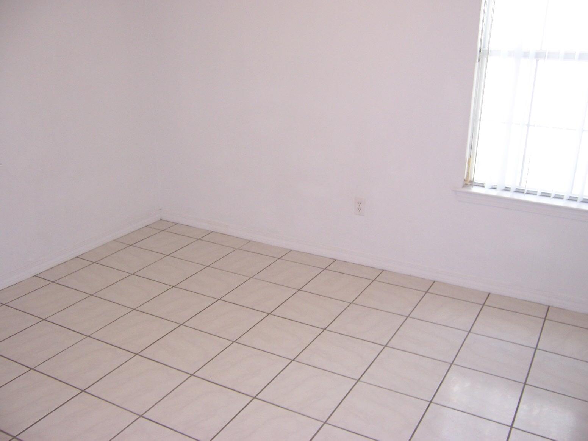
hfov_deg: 55.4
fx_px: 561
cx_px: 294
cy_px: 220
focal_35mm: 33
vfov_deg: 42.9
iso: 140
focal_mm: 5.5
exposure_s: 1/90
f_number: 2.8
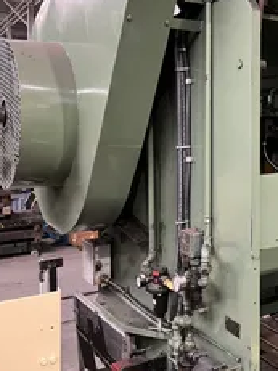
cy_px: 138
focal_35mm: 45
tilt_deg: -1.0
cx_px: 233
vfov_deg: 41.8
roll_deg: -0.5
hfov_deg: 31.1
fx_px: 482
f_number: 1.5
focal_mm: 5.7
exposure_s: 1/56
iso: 500
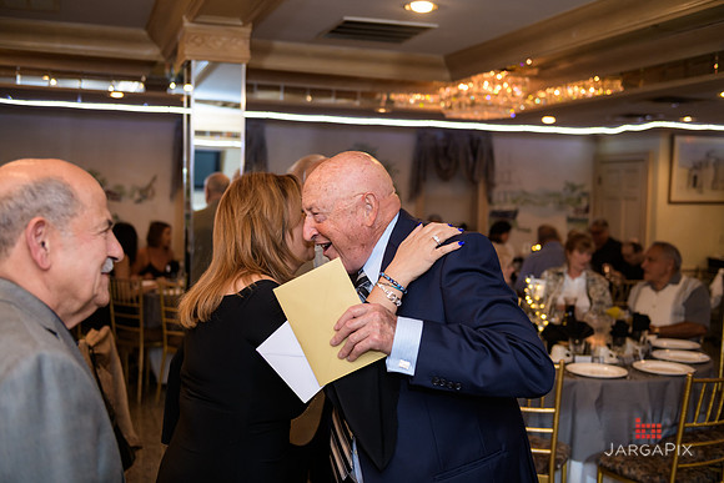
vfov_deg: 33.4
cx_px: 362
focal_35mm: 40
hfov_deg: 48.4
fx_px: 805
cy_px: 242
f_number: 3.2
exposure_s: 1/125
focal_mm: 40
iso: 800
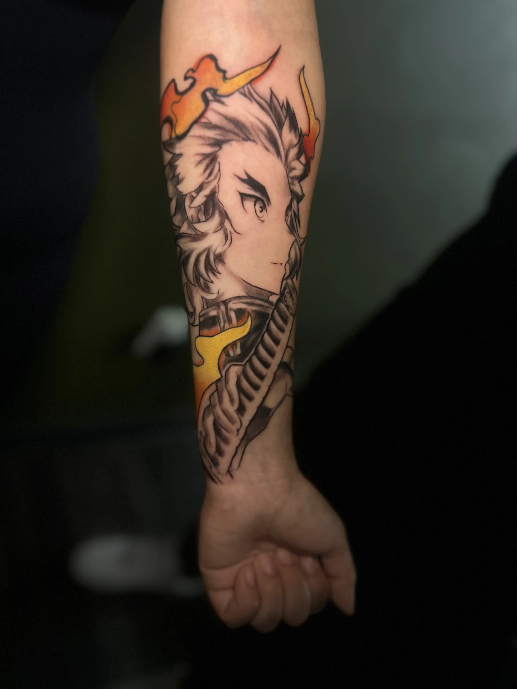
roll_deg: -41.9
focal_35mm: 24
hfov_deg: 56.8
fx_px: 478
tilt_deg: -34.8
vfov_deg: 71.6
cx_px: 258
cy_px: 344
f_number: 1.78
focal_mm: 6.86
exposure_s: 1/60
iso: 400
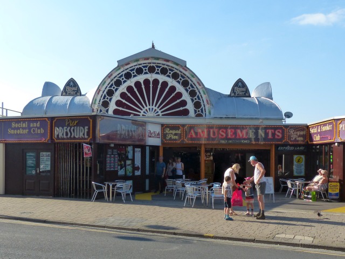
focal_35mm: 31
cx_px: 172
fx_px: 309
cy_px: 130
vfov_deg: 45.4
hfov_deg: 58.4
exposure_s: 1/800
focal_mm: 5.6
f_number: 4
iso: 160
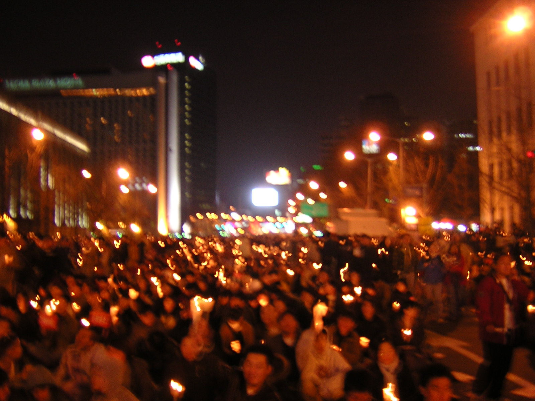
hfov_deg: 51.4
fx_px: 556
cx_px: 268
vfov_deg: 39.7
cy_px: 200
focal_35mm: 36
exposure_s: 1/2.1
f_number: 2.6
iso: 125
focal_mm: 4.7
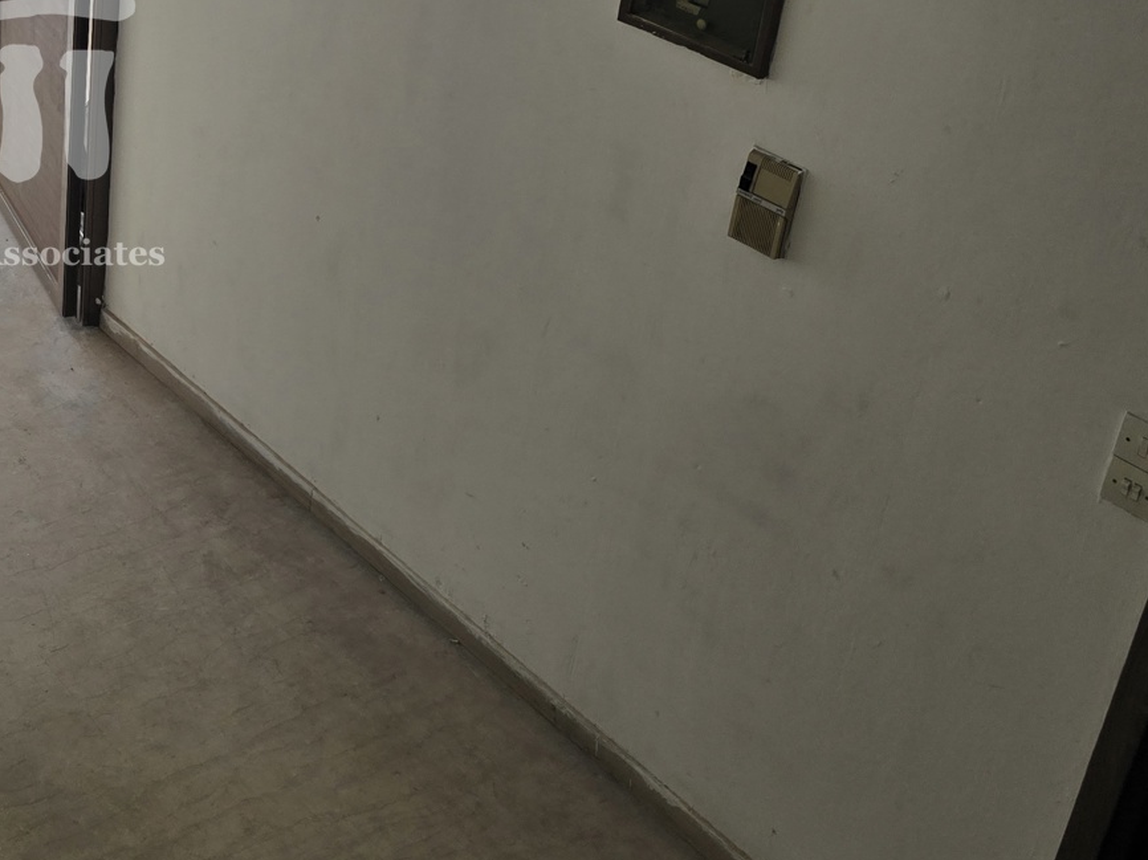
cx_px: -34
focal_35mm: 51
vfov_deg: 27.5
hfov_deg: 33.8
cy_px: 83
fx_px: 1691
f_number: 1.7
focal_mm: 6.3
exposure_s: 1/180
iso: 64
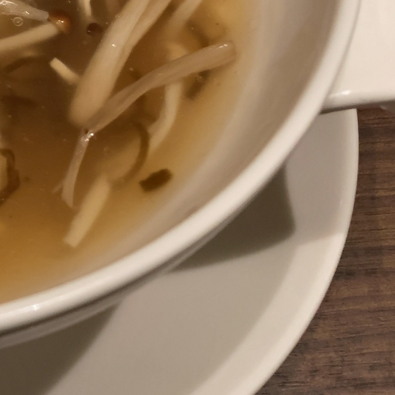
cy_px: -4
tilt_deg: -50.9
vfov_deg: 20.7
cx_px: -149
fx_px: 1046
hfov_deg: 19.4
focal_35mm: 81
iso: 400
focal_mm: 3.99
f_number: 1.8
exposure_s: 1/25
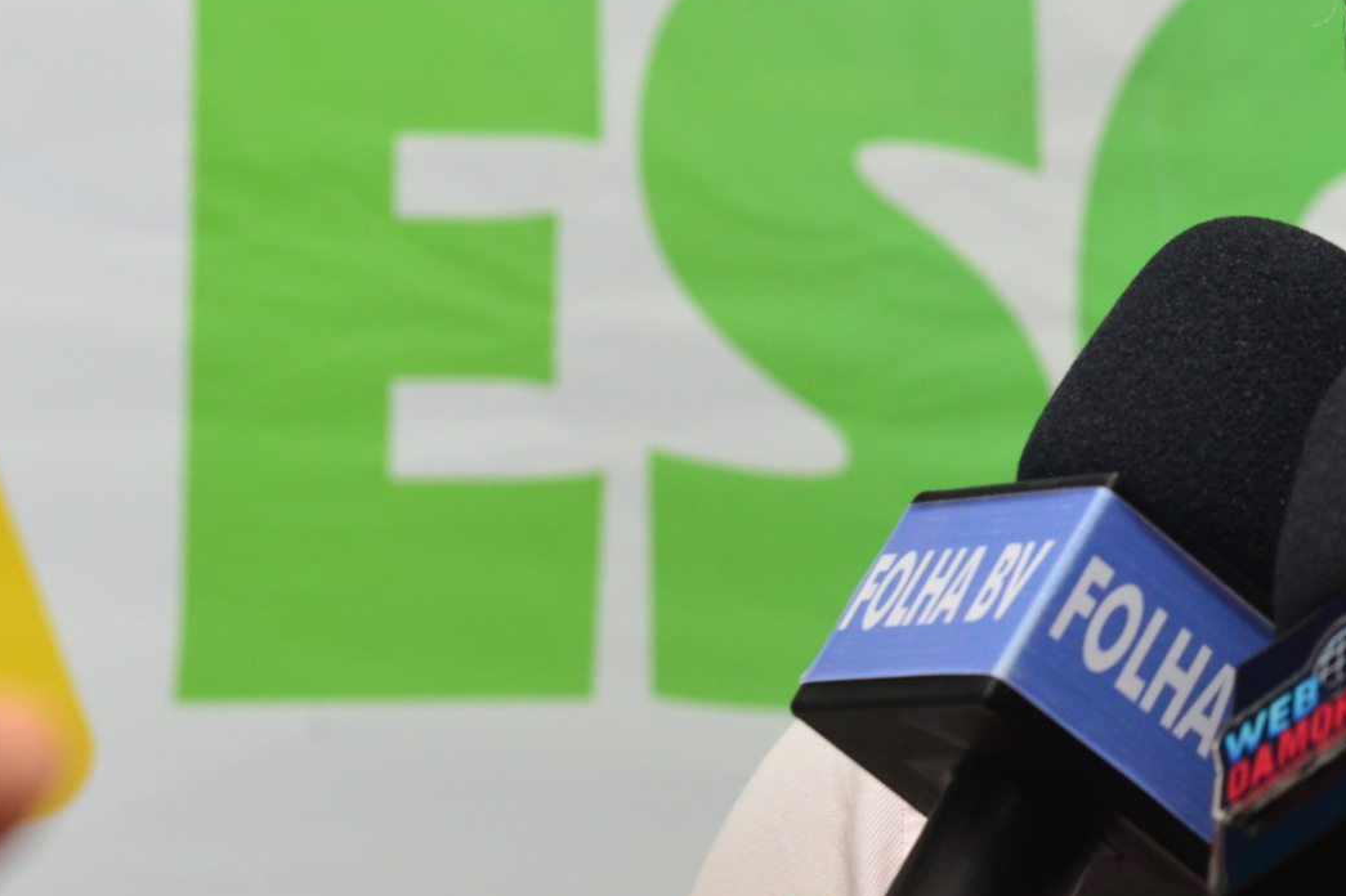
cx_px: 1619
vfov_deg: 9.0
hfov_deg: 13.2
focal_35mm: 152
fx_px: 5681
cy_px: 78
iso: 1600
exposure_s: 1/125
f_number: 8
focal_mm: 62
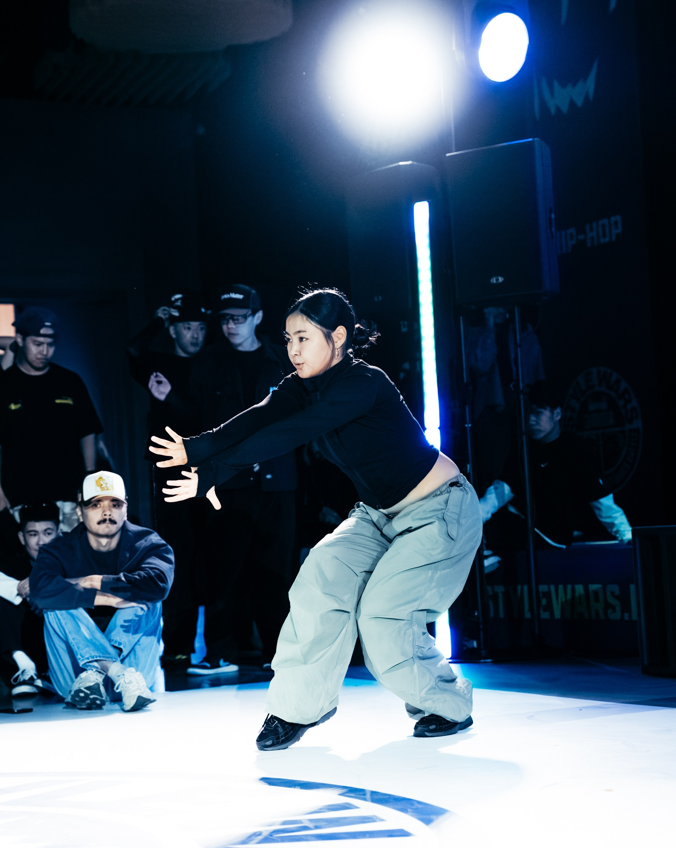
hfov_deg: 20.6
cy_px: 425
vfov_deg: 25.7
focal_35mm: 74
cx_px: 314
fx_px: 1857
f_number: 2.8
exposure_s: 1/800
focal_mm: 51
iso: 3200
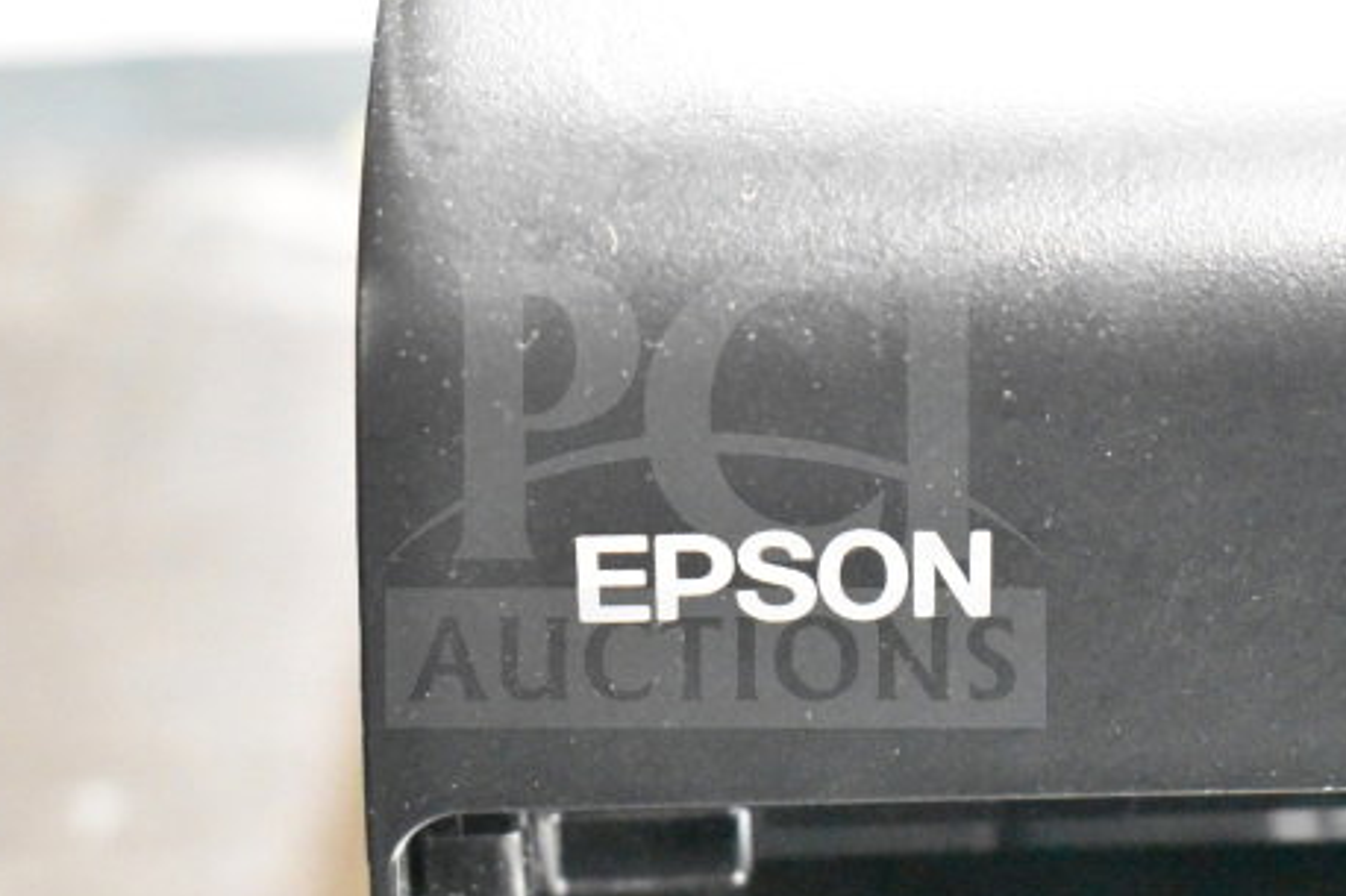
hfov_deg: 25.4
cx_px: 714
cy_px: 495
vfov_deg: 17.0
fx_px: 2990
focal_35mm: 80
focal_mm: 40
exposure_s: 1/40
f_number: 5
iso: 25600
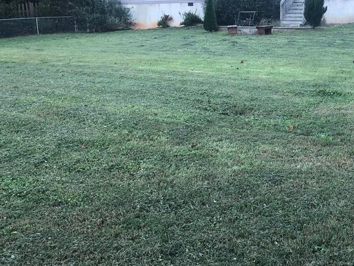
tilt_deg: -12.0
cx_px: 282
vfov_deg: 32.2
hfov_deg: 40.4
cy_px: 127
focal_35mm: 45
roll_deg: +0.2
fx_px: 460
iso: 50
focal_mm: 3.99
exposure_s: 1/120
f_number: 1.8
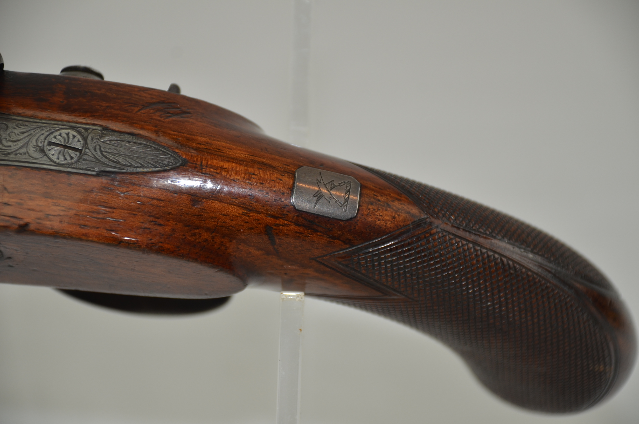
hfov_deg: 13.1
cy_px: 212
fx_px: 2790
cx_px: 320
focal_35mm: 158
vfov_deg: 8.7
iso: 250
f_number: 5.6
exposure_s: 1/125
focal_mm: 105
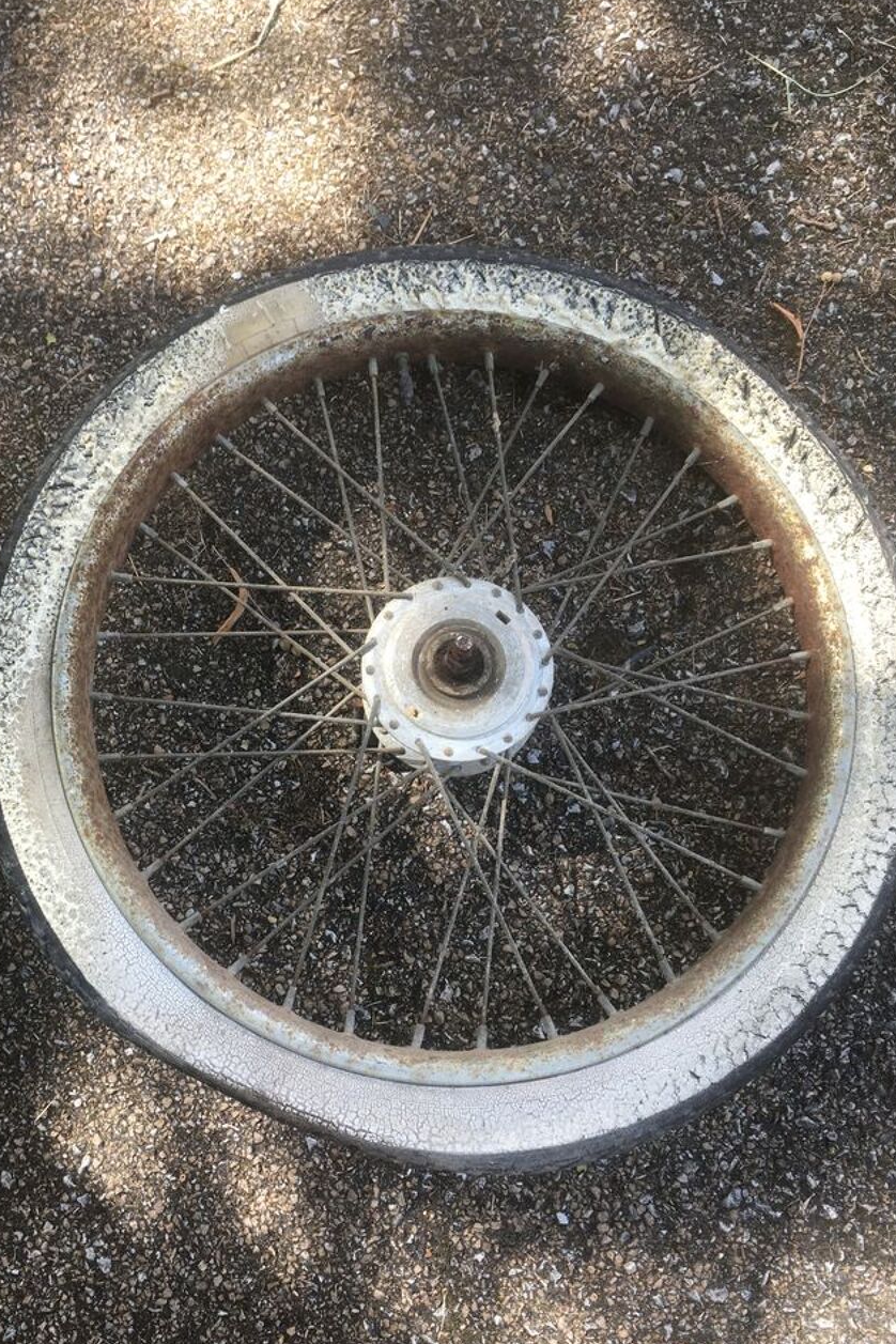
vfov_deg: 58.7
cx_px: 419
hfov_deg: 41.1
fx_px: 1195
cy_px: 707
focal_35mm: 32
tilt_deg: -81.4
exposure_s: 1/100
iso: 32
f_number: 2.2
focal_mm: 4.15
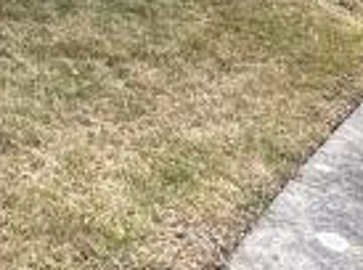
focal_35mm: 105
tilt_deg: -8.1
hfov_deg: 16.8
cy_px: -267
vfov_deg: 12.4
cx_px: -204
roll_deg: +0.3
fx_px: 1098
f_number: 2.2
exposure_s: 1/313
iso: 40
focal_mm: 2.22
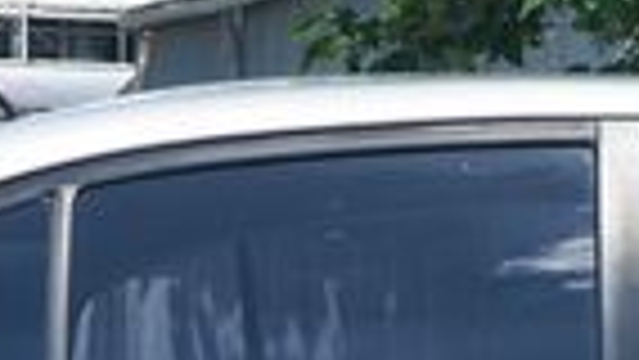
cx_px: 864
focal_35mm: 249
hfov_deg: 8.5
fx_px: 4221
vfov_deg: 4.8
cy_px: 569
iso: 100
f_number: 8
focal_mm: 33
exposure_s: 1/200
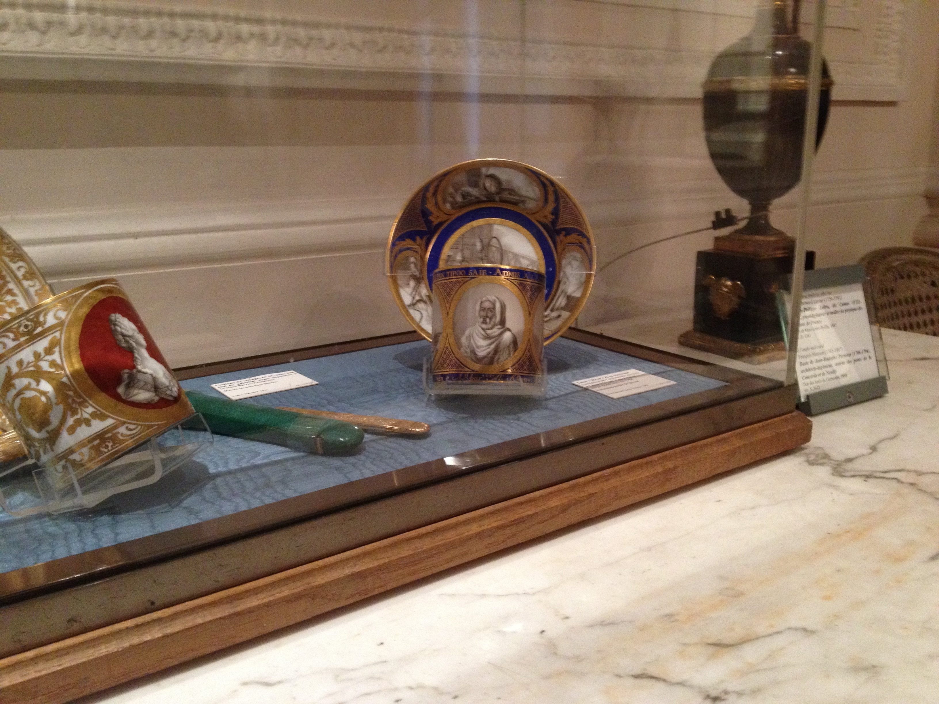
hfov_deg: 52.6
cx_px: 470
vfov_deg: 40.7
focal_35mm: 35
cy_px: 352
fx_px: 949
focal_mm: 4.28
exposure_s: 1/20
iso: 400
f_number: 2.4
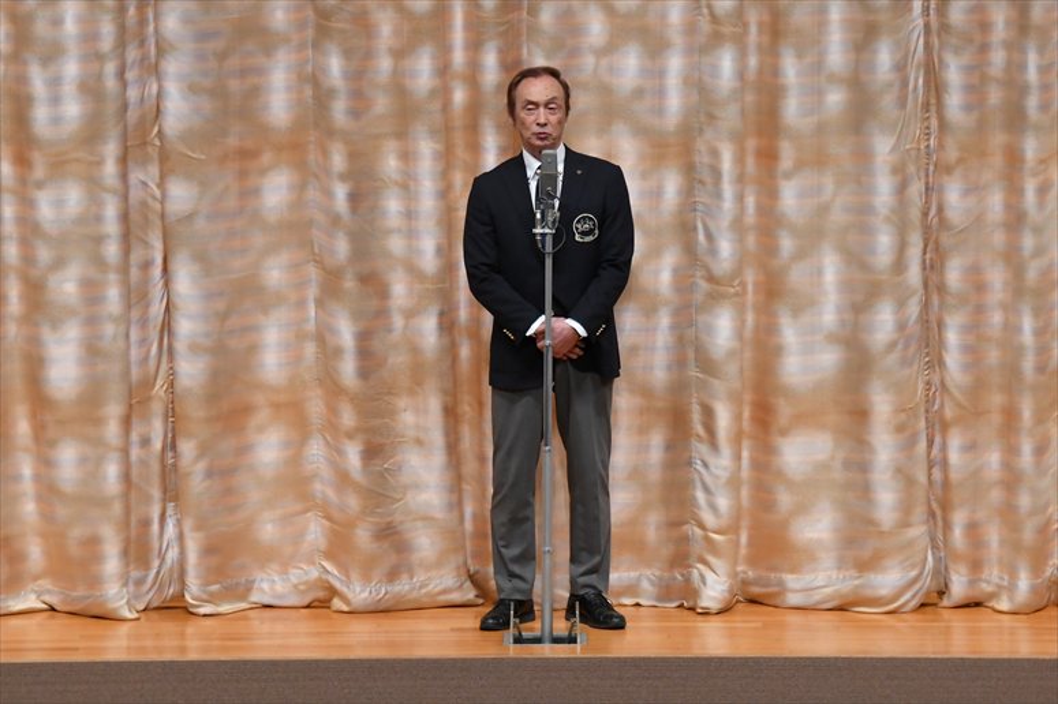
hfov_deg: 8.6
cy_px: 352
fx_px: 7050
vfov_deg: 5.7
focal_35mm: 240
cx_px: 529
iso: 4000
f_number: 5.6
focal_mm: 160
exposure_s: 1/400
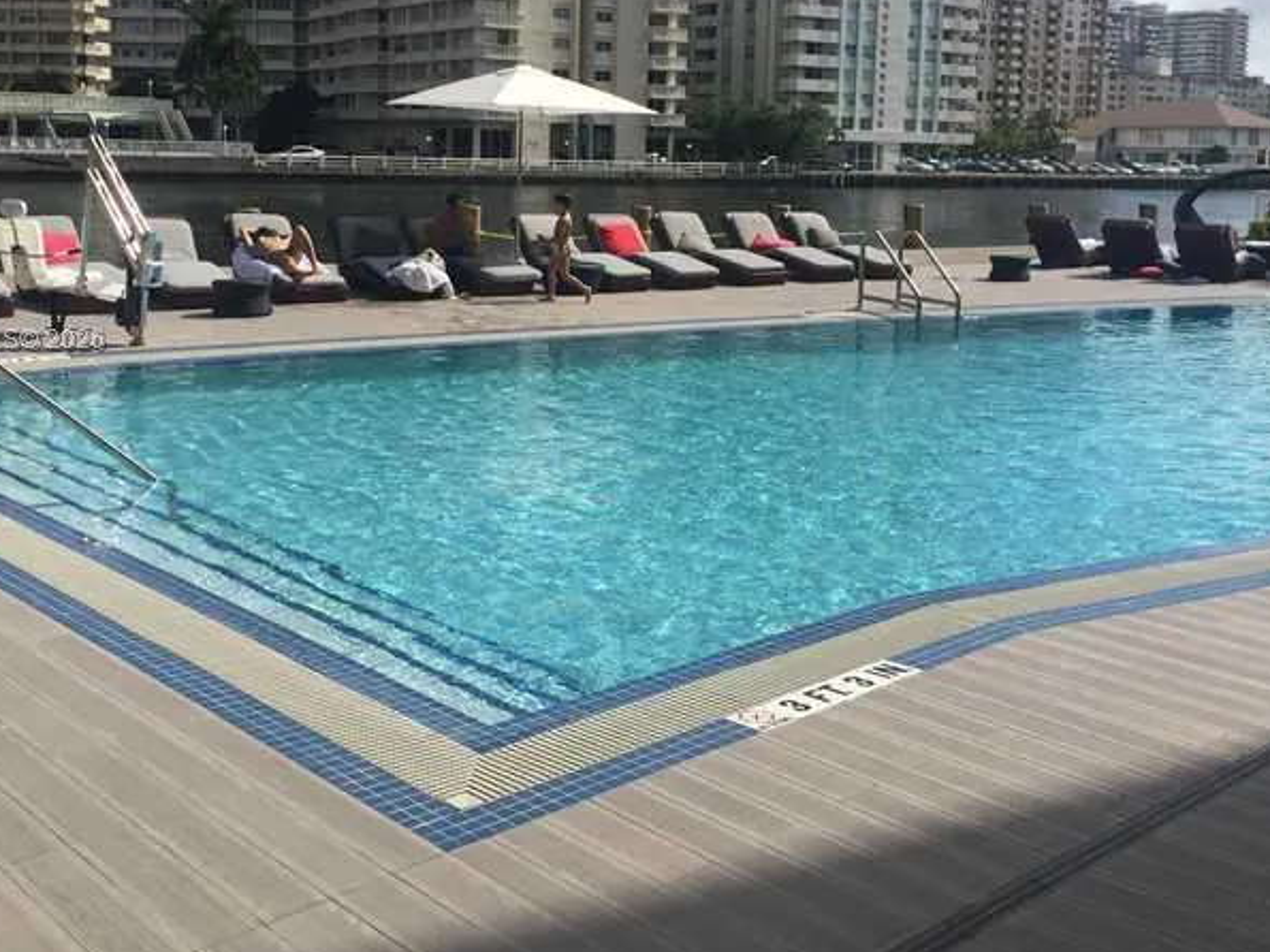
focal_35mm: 39
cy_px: 342
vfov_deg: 36.5
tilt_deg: -7.2
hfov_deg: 47.9
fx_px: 1431
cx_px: 617
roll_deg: -2.1
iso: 32
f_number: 2.2
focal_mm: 4.15
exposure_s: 1/3300
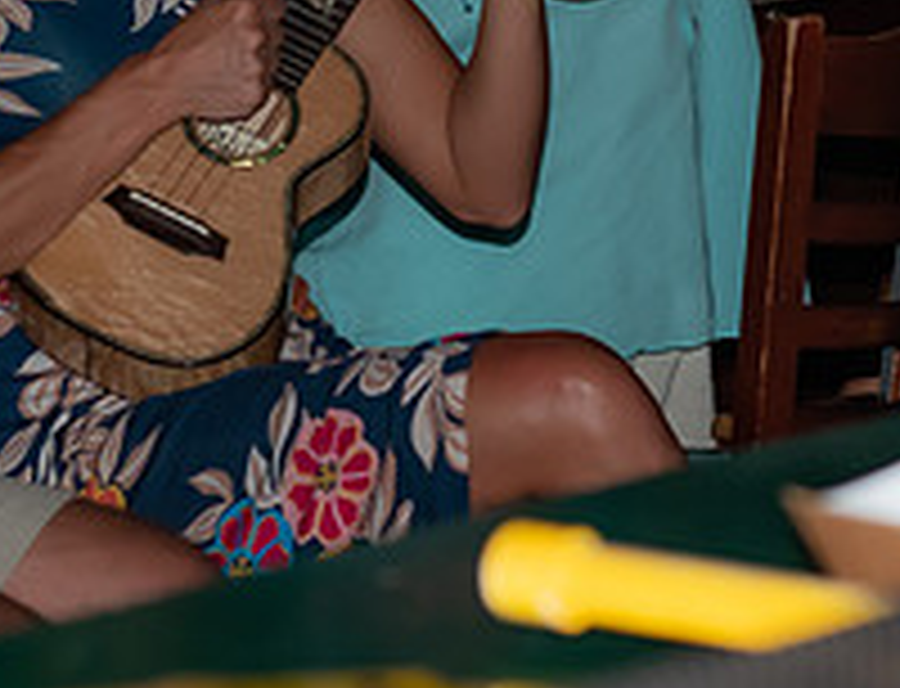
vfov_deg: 4.8
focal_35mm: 315
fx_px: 8249
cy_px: -183
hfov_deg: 6.2
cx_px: 382
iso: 800
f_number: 5.6
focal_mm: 85
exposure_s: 1/160
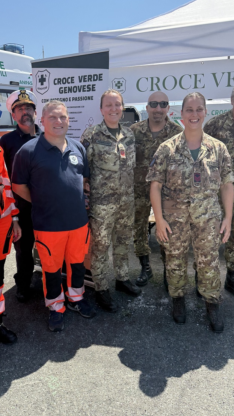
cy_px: 211
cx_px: 101
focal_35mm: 27
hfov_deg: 42.8
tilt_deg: -14.1
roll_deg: -2.0
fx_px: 298
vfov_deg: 69.8
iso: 100
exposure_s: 1/3145
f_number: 1.78
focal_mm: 6.76
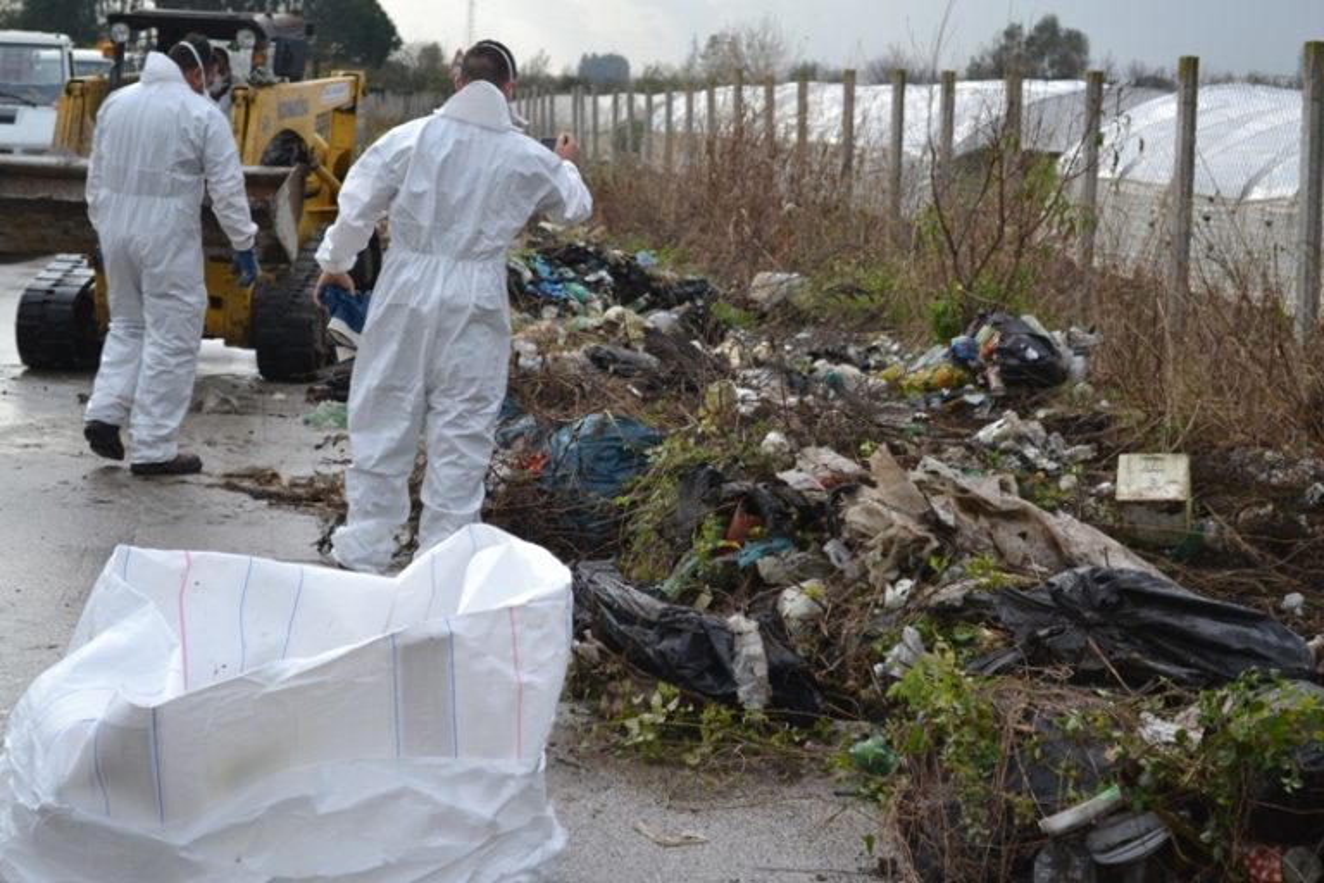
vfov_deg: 17.5
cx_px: 662
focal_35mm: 78
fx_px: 2868
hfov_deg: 26.0
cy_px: 442
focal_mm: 52
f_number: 5.6
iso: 450
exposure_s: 1/500
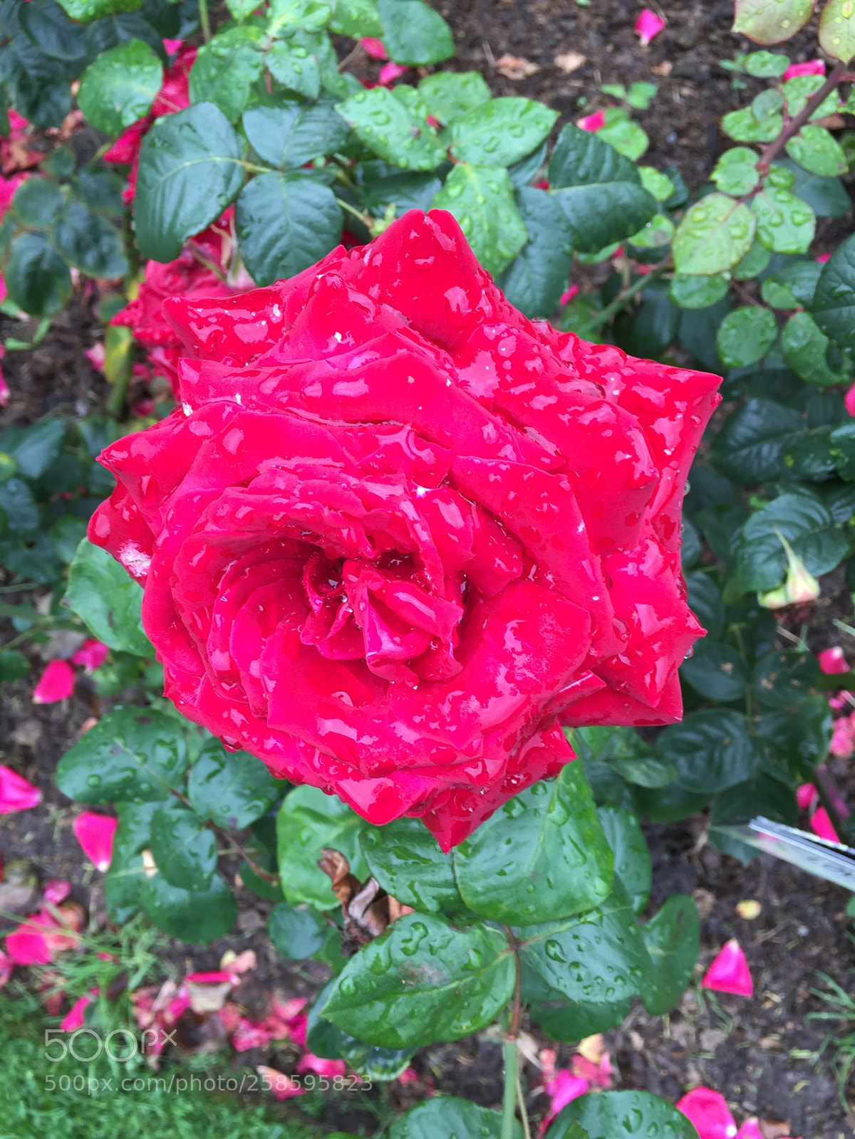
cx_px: 428
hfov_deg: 48.2
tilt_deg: -72.1
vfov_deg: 61.7
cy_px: 570
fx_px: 955
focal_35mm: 29
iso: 32
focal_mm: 4.15
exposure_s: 1/50
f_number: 2.2
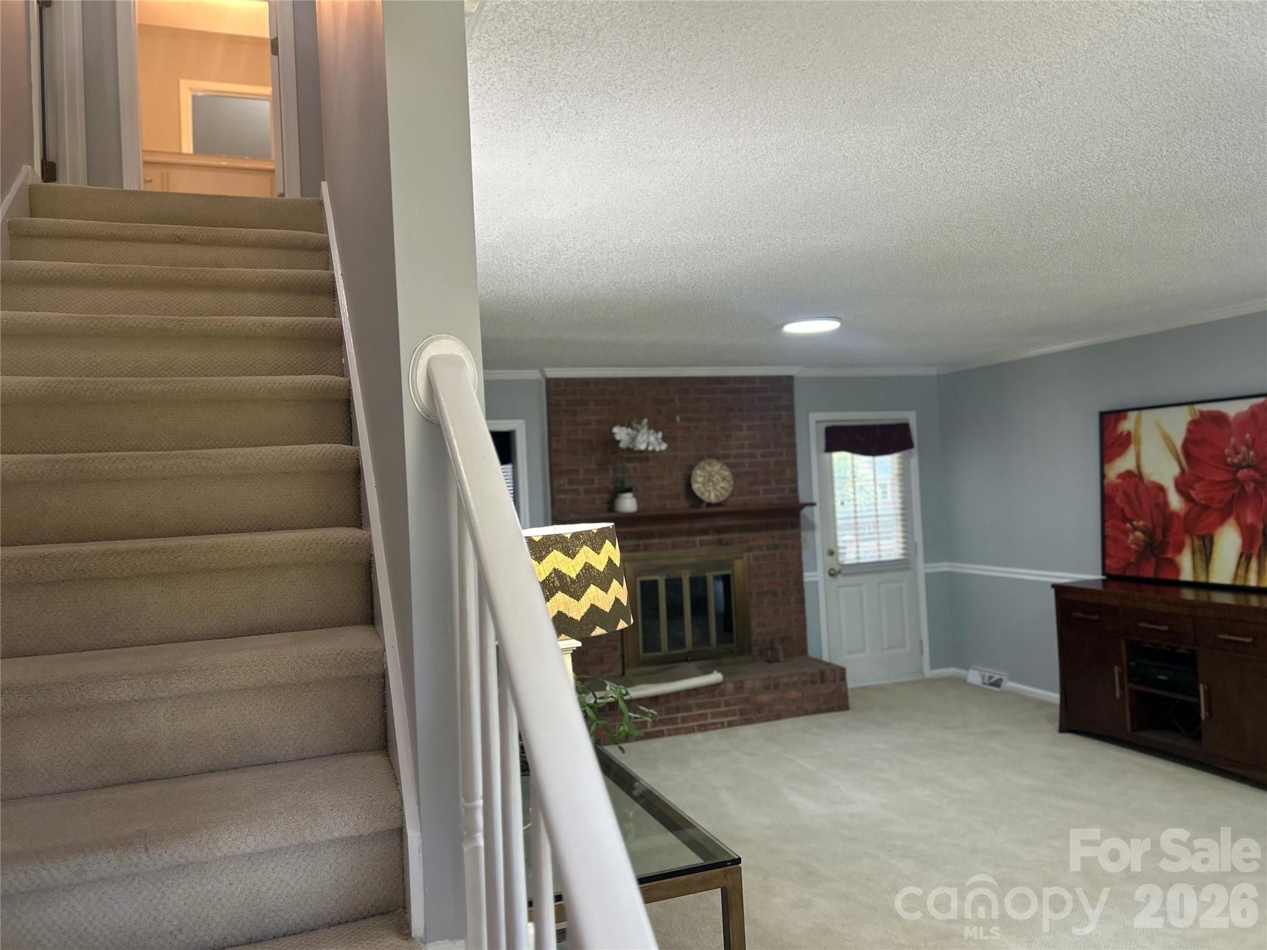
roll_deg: +2.1
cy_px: 475
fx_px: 952
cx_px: 634
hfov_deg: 67.3
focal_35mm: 26
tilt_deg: +0.5
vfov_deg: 53.1
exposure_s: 1/120
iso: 125
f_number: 1.5
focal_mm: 5.7
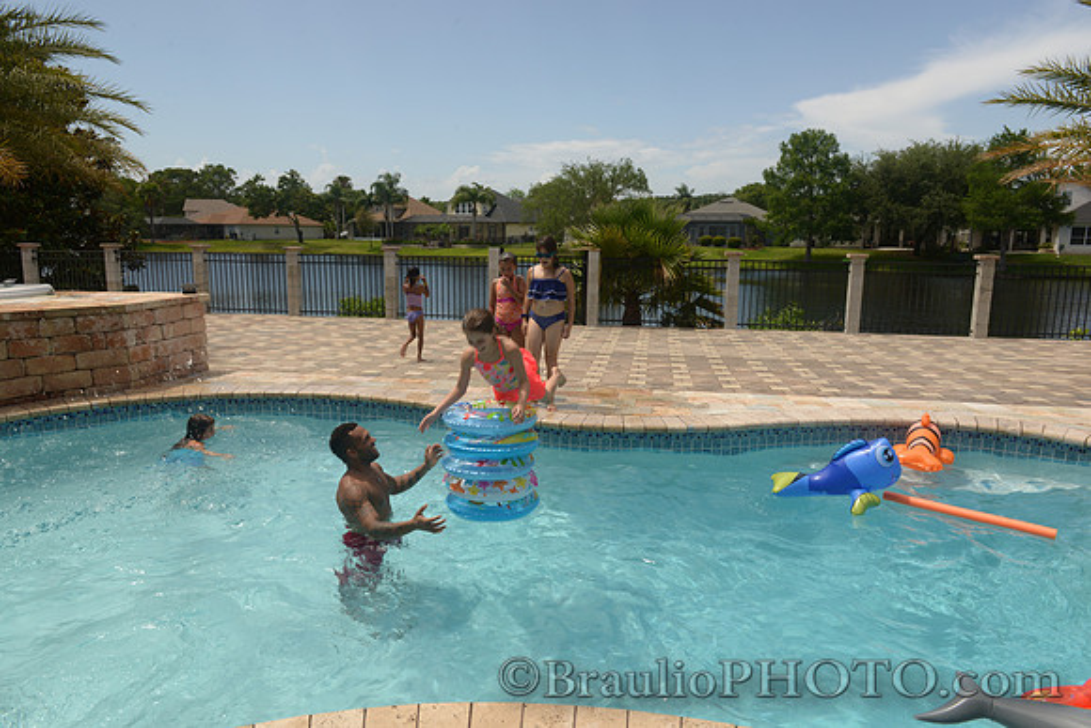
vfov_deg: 53.2
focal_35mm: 24
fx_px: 727
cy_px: 364
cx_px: 546
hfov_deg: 73.7
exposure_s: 1/160
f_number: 13
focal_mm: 24
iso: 140
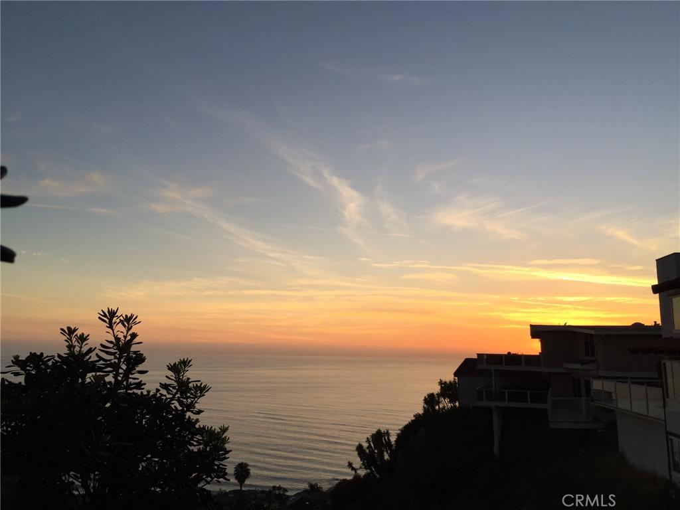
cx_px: 340
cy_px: 255
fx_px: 570
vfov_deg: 48.2
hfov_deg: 61.7
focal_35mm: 29
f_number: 2.2
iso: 32
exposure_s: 1/565
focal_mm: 4.15
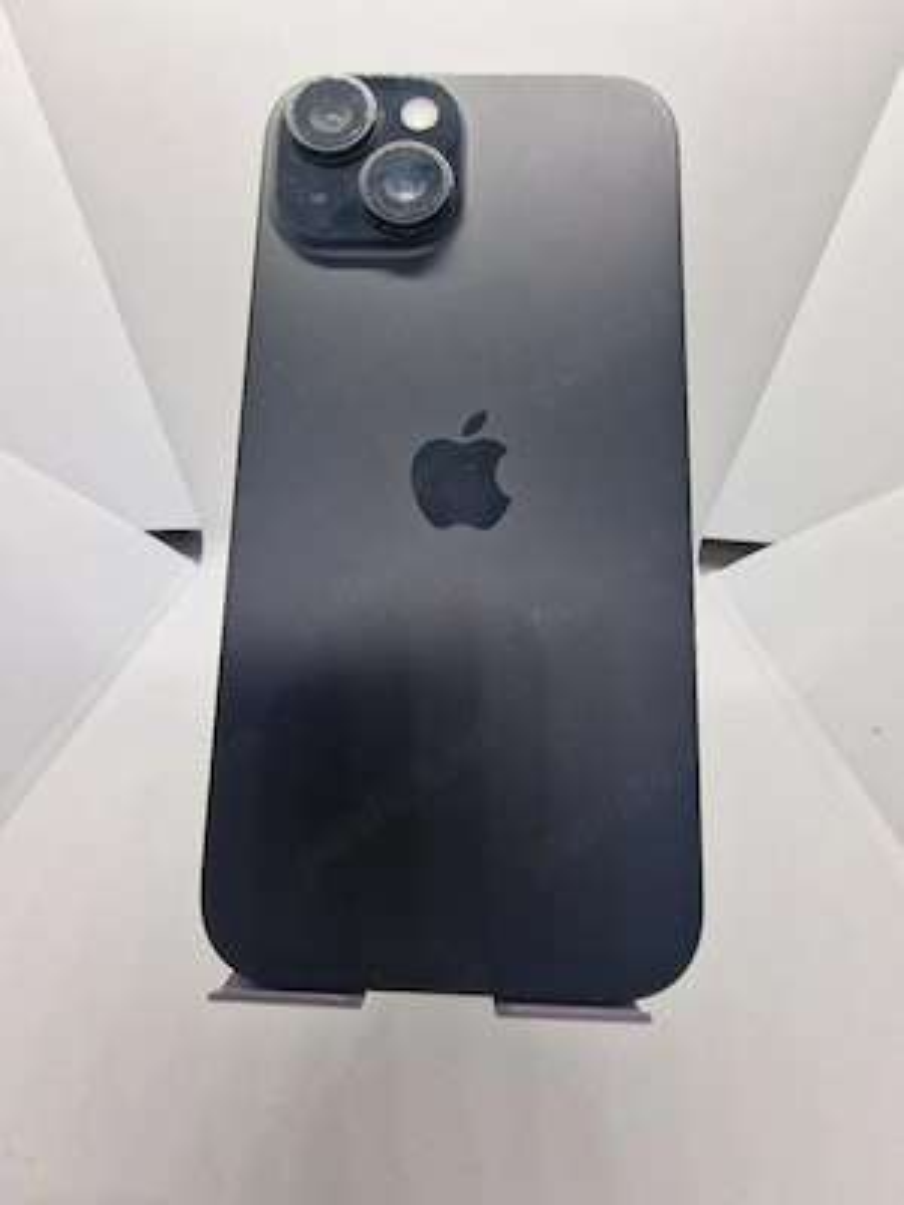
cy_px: 602
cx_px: 452
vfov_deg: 106.2
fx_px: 453
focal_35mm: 13
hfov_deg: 89.9
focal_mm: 2.2
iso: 50
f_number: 2.2
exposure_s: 1/104
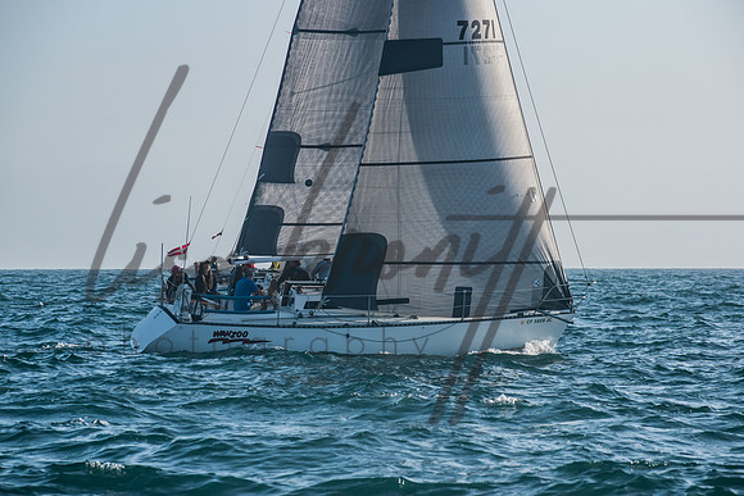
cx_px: 368
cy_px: 248
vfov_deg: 6.9
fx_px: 4100
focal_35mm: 198
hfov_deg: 10.4
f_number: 9
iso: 400
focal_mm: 130
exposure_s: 1/2000
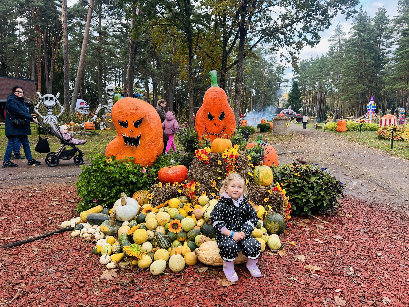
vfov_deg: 56.8
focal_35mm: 24
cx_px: 204
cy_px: 154
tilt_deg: -7.1
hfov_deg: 71.6
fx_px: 284
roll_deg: +0.0
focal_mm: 6.86
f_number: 1.78
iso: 80
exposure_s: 1/203
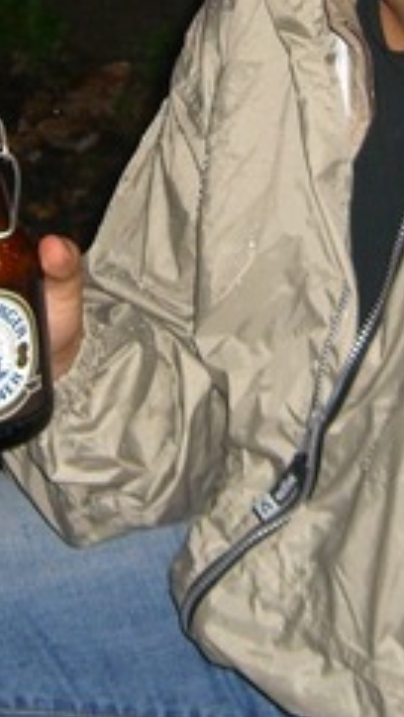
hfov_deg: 10.1
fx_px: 2280
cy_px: -13
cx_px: 226
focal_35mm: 120
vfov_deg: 17.4
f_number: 2.8
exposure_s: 1/60
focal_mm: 7.9
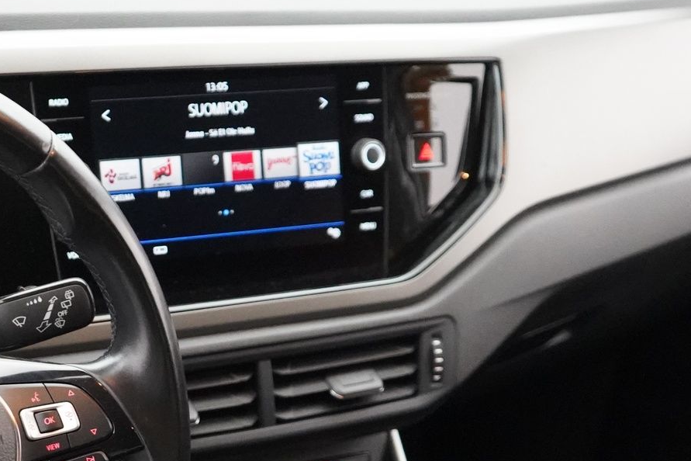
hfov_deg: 23.1
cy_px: 499
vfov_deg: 15.3
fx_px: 1670
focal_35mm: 87
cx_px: 171
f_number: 4
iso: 12800
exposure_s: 1/100
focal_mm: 31
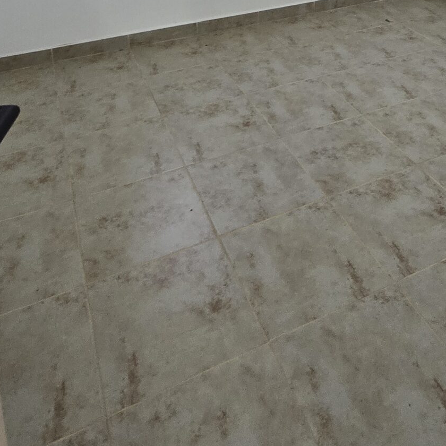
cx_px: 301
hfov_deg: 46.4
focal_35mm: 35
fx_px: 510
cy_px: -67
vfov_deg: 37.7
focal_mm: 2.2
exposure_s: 1/50
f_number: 2.2
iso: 250
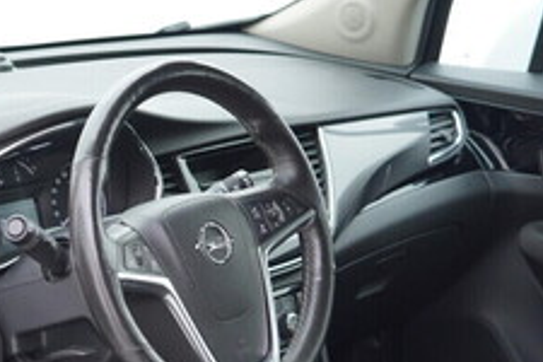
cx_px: -101
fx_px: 1327
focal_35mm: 88
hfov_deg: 21.5
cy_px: 438
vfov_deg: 15.0
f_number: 2.8
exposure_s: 1/40
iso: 200
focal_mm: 24
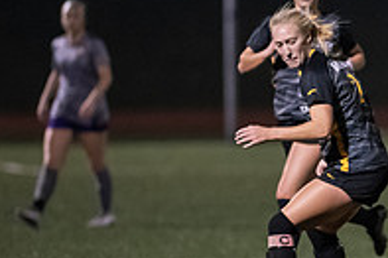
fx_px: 9519
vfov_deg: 1.6
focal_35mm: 884
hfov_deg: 2.3
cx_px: 550
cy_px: 147
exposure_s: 1/1000
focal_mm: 300
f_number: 2.8
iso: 8000
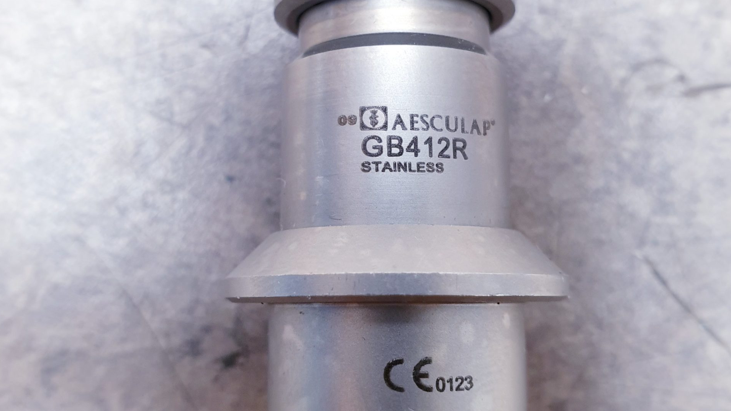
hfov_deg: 52.8
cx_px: 366
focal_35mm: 38
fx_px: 737
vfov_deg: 31.1
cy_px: 169
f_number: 2.4
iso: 160
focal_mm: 4.3
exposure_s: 1/50
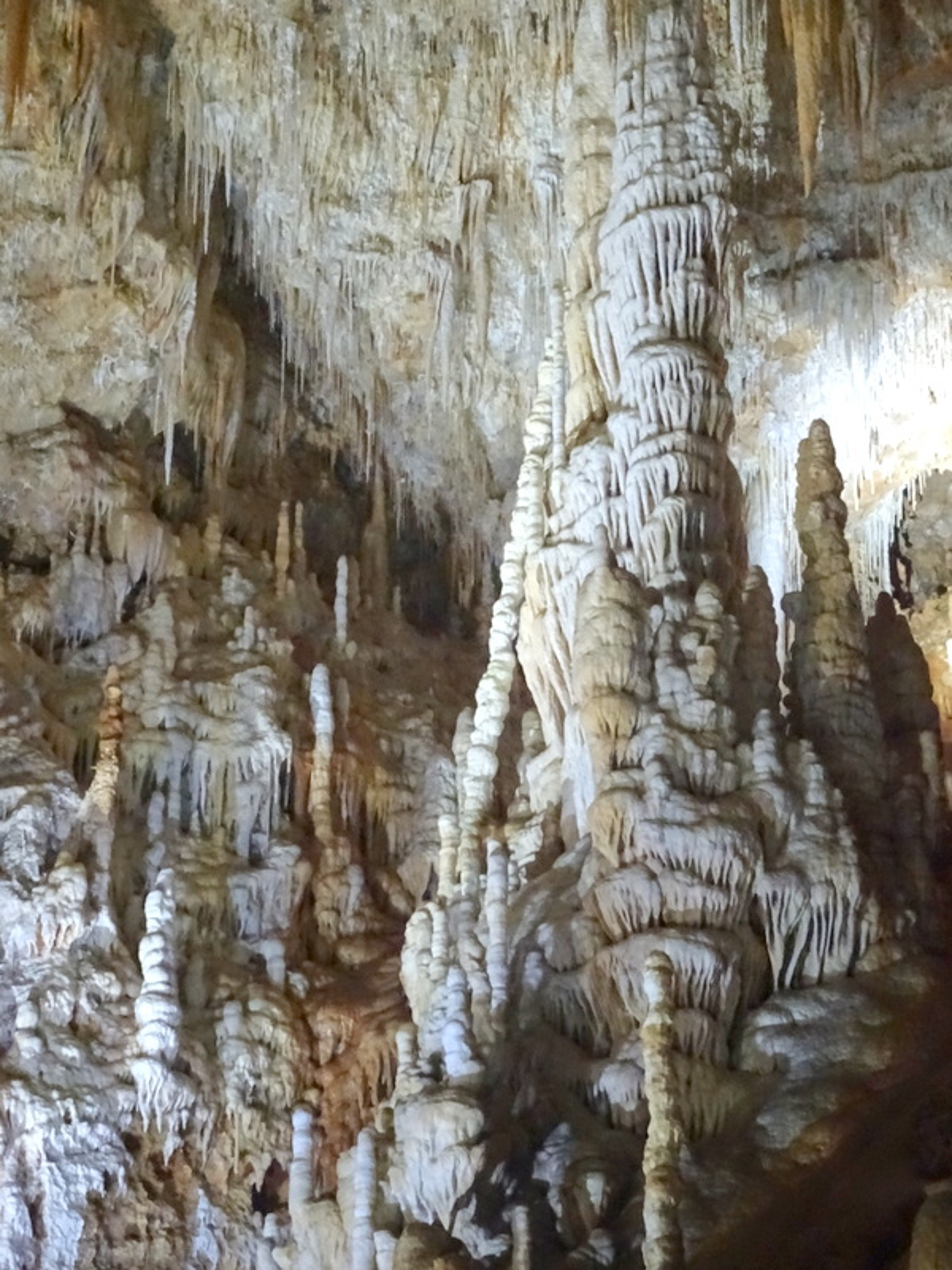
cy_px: 635
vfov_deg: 17.1
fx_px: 4217
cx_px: 476
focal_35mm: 115
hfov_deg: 12.9
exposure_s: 1/8
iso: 3200
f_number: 5.6
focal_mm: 19.68
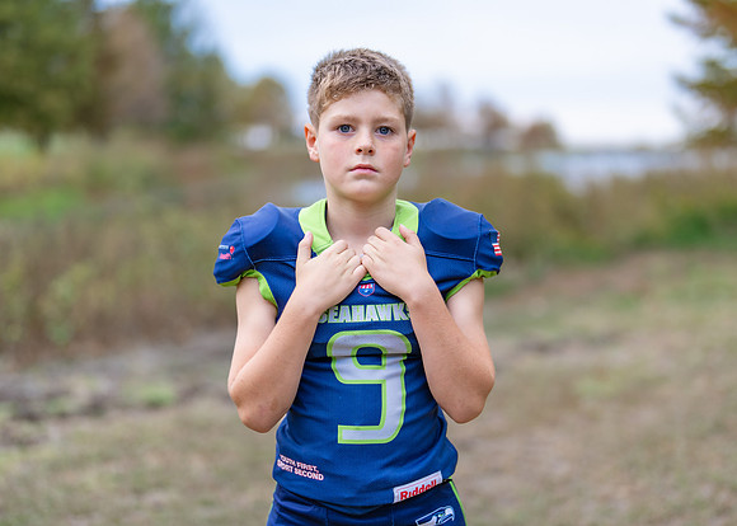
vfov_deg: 23.6
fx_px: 1260
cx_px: 390
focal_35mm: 60
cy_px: 259
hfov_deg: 32.6
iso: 100
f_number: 1.2
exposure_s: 1/500
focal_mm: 50
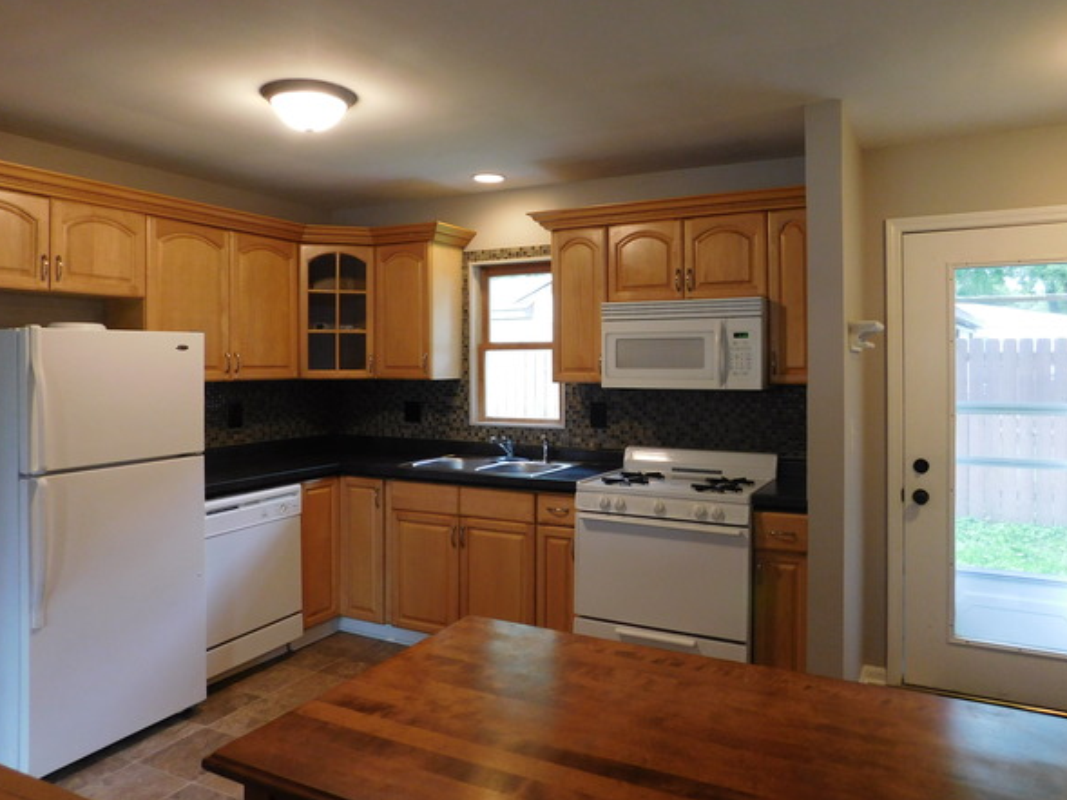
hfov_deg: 69.4
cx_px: 554
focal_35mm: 25
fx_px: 771
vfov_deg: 54.8
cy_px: 367
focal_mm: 4
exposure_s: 1/30
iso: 220
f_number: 3
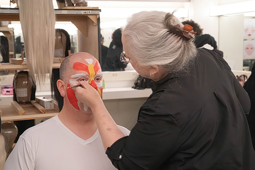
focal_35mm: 70
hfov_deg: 28.8
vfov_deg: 19.5
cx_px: 128
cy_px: 85
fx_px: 496
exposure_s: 1/500
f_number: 9
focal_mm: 70
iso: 16000
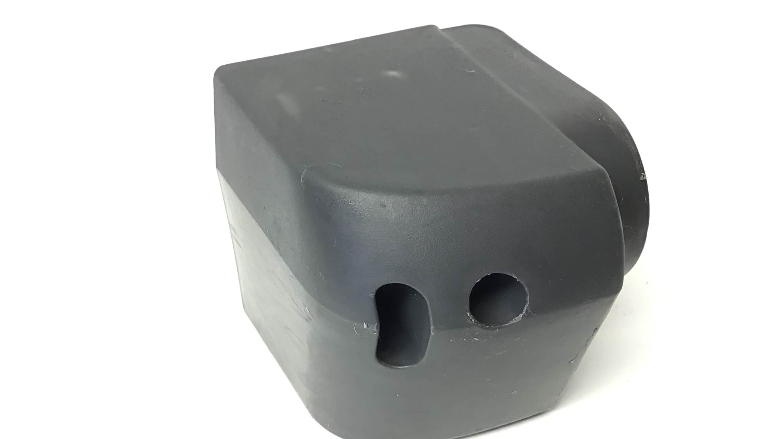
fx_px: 704
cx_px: 390
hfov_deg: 58.0
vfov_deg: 34.6
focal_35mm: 34
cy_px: 223
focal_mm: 3.3
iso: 100
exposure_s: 1/33
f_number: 2.4
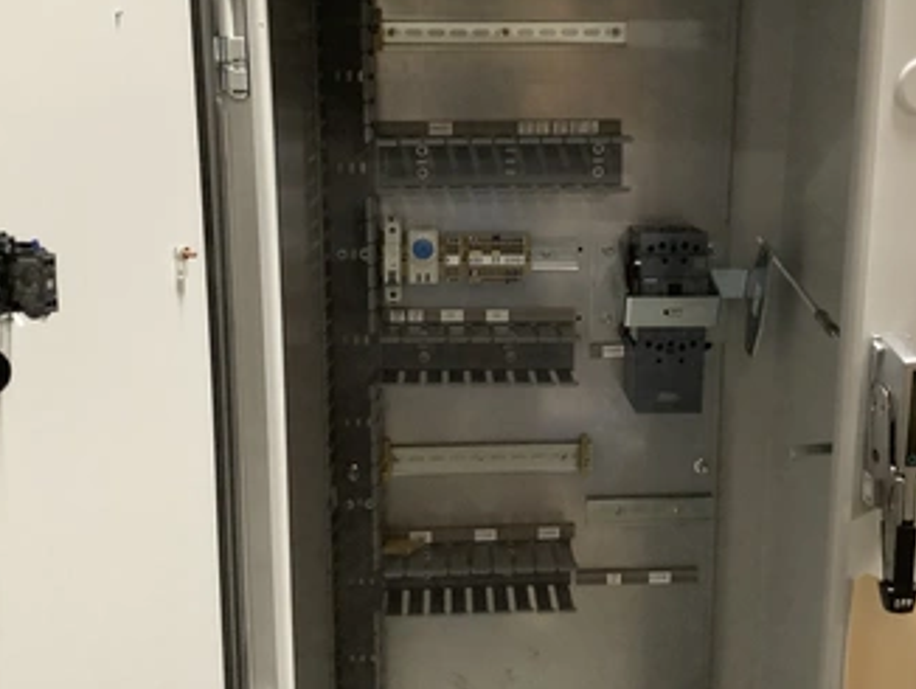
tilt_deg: -11.3
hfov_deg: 48.9
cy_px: 270
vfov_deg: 37.6
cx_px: 503
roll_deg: -1.0
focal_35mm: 38
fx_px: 1006
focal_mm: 3.3
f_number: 2.4
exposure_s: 1/30
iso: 800
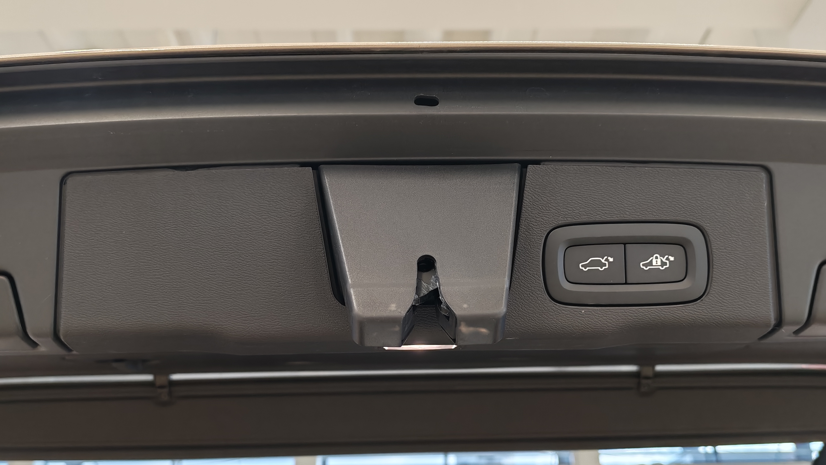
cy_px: 267
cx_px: 412
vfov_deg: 33.7
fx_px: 767
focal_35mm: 35
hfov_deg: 56.6
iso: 640
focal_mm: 6.12
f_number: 1.9
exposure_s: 1/100
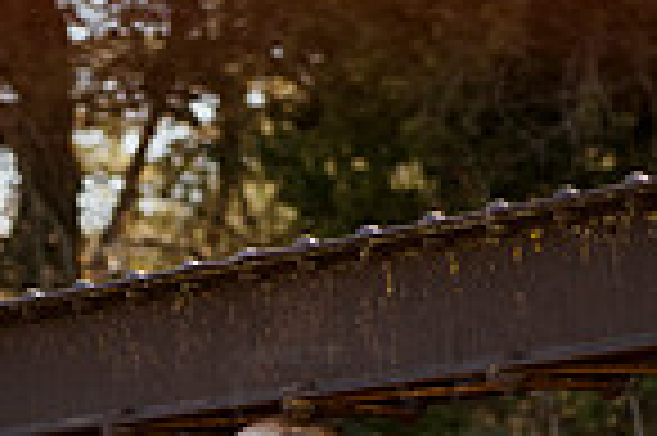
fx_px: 5615
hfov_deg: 6.7
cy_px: 944
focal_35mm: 308
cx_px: 346
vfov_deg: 4.4
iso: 800
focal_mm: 100
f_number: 5.6
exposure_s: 1/640
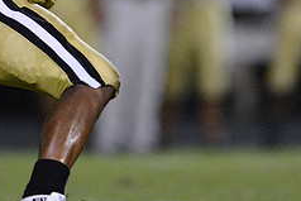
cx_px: 10
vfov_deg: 1.4
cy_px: -37
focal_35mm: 973
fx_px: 8140
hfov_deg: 2.1
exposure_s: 1/640
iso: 12800
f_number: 2.8
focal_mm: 400
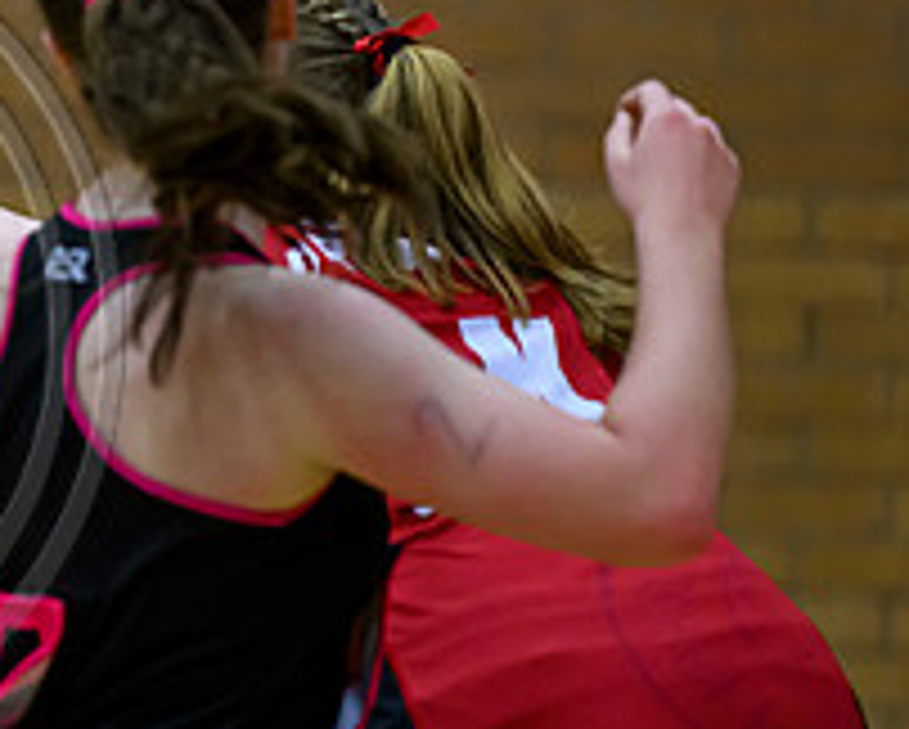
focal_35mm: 630
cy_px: 448
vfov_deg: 2.5
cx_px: -565
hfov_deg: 3.1
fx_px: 16965
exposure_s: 1/800
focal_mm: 200
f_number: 3.2
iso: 4000
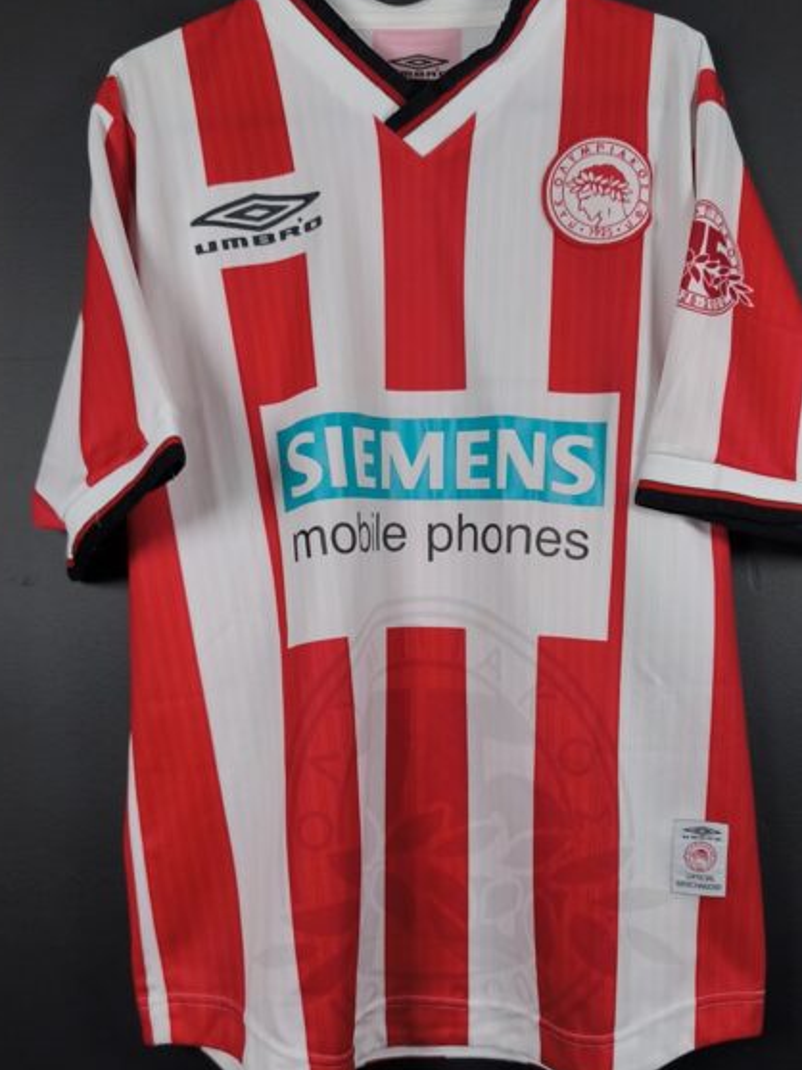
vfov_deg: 55.2
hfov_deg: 42.9
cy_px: 596
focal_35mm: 33
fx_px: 1020
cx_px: 426
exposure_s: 1/160
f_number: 1.6
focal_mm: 6.57
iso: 400
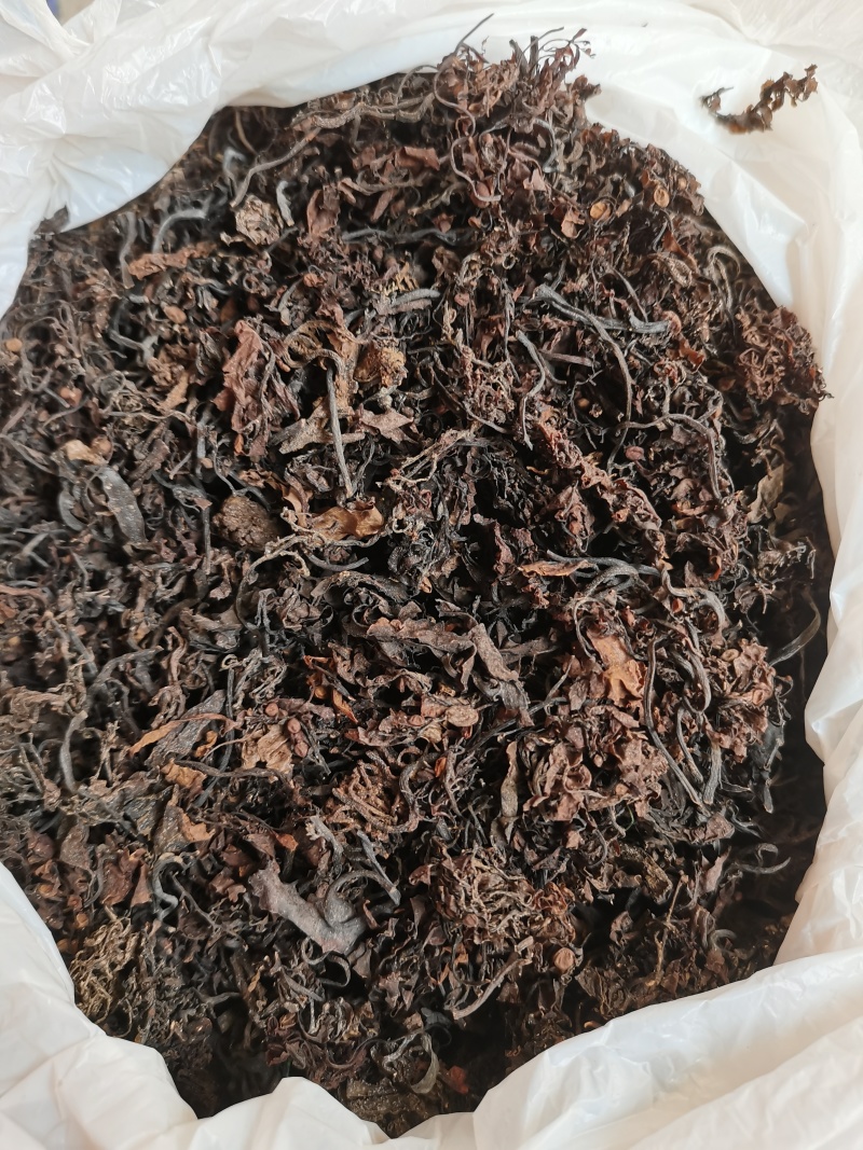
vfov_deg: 65.3
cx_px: 432
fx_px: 898
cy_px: 575
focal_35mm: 27
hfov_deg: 51.3
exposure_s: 1/120
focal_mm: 5.58
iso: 250
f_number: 1.8
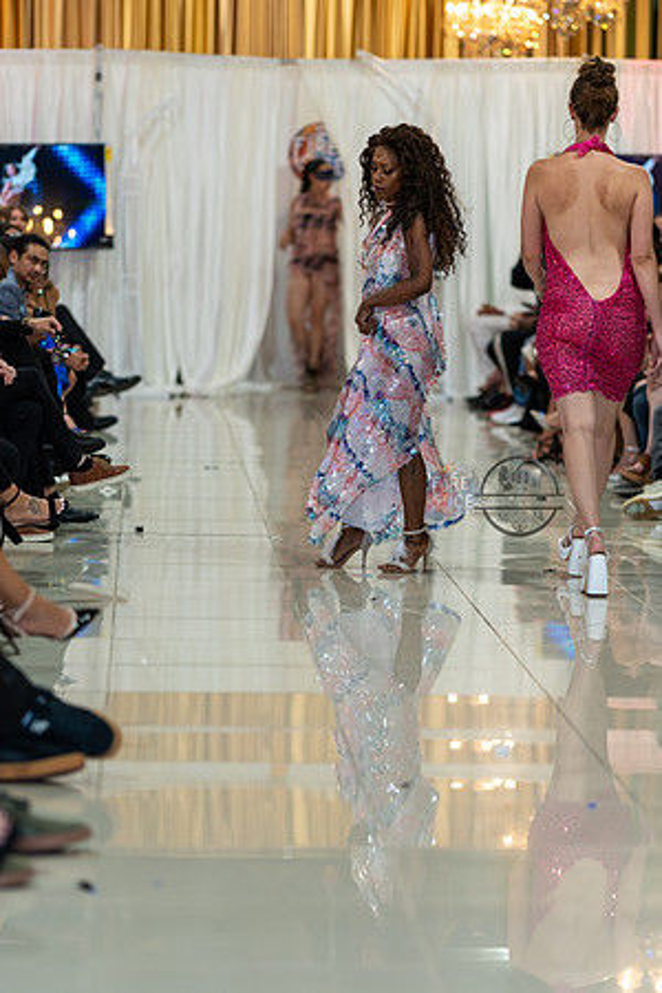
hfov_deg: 10.8
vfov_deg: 16.1
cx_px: 331
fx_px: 3503
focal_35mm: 127
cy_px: 496
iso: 100
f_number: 1.4
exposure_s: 1/160
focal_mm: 85
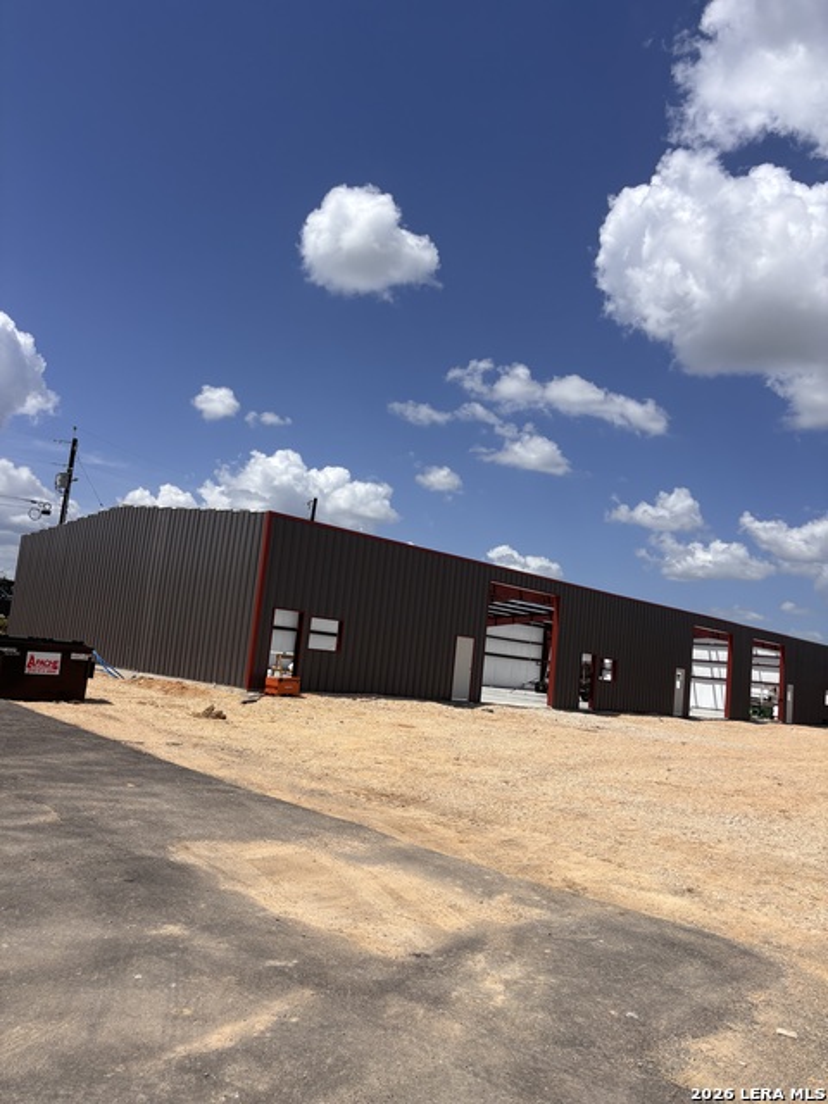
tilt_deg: +6.4
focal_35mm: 26
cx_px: 414
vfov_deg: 67.3
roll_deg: -7.0
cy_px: 552
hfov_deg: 53.1
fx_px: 829
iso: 50
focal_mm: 5.96
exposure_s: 1/7692
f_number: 1.6
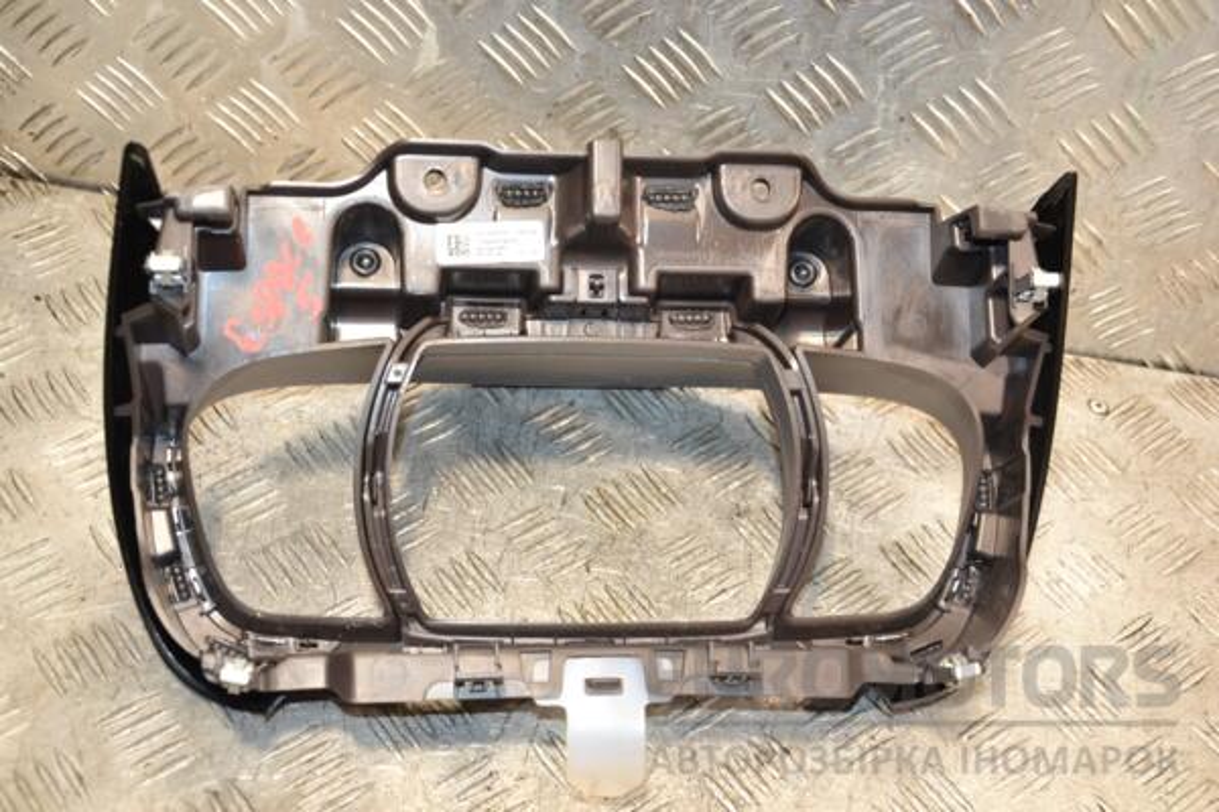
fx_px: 2946
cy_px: 406
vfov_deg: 15.7
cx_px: 610
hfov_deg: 23.4
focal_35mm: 87
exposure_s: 1/100
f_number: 5
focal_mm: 58
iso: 800
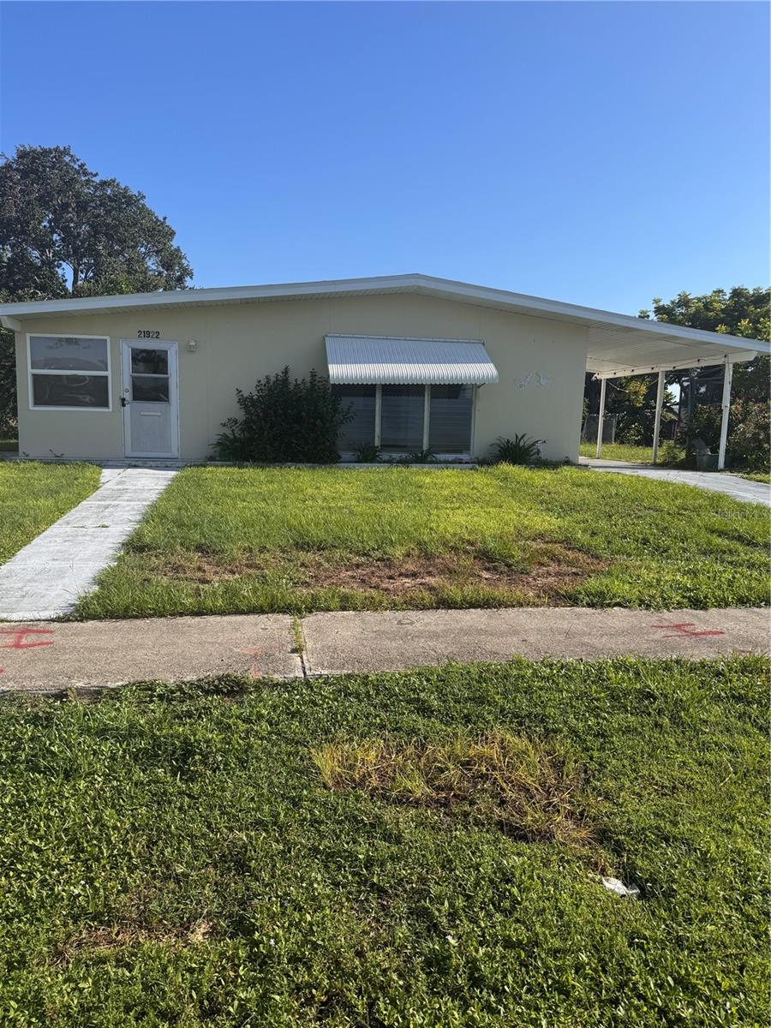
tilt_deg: -10.6
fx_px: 713
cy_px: 514
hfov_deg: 56.8
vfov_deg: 71.6
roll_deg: -0.7
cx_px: 386
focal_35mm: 24
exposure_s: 1/3802
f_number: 1.78
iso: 80
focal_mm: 6.76
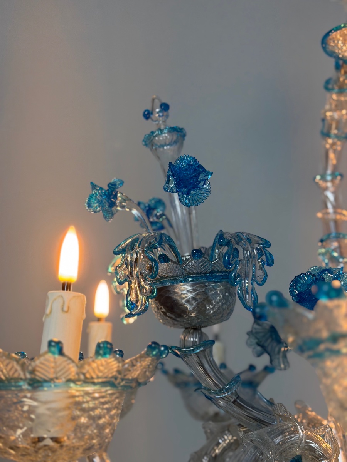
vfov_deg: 39.7
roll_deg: +0.0
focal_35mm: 48
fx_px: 642
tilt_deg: +12.3
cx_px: 174
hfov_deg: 30.3
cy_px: 231
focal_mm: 6.76
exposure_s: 1/100
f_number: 1.78
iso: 125
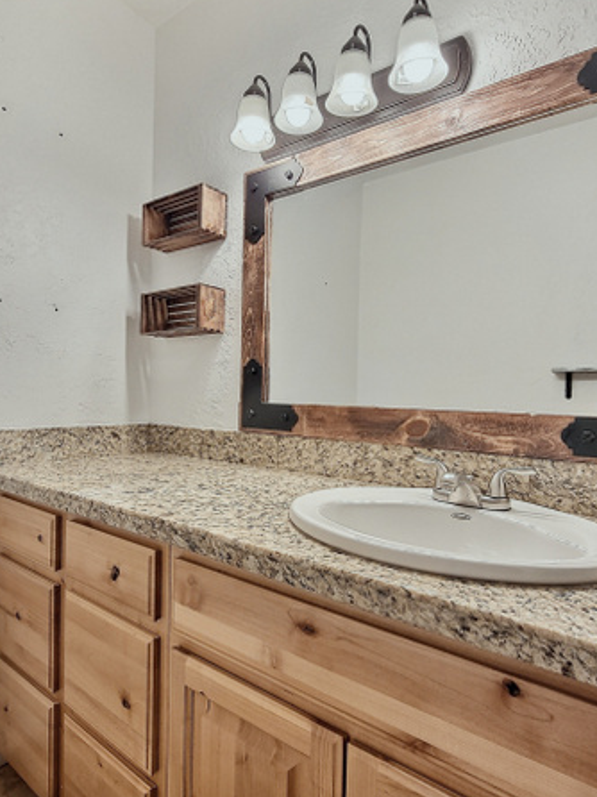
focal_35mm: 14
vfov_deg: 102.0
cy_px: 416
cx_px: 295
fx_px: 322
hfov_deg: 85.6
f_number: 2.2
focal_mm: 2.2
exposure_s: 1/2
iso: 639
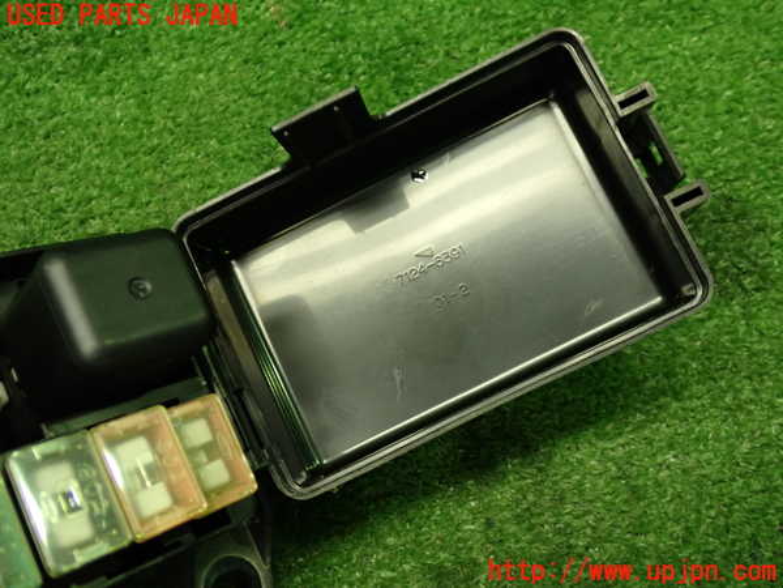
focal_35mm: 38
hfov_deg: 49.0
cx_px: 392
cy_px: 294
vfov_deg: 37.7
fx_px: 860
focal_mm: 6.83
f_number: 2.7
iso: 320
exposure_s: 1/40
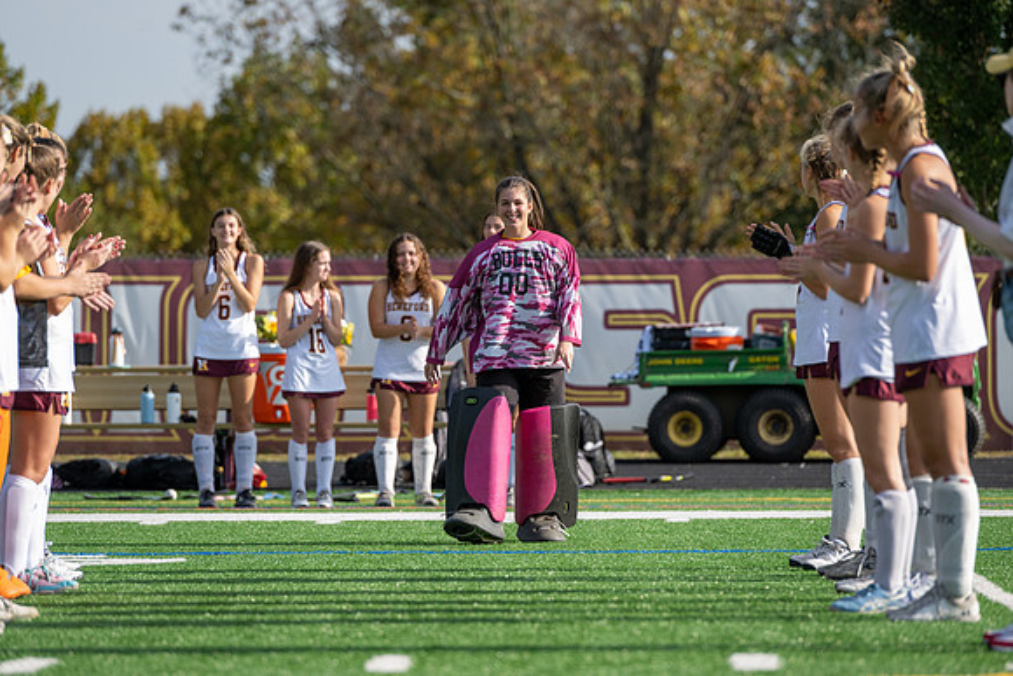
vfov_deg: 6.8
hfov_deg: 10.2
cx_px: 506
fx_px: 5672
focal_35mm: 202
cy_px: 338
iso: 250
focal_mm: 200
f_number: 5
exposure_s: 1/1250
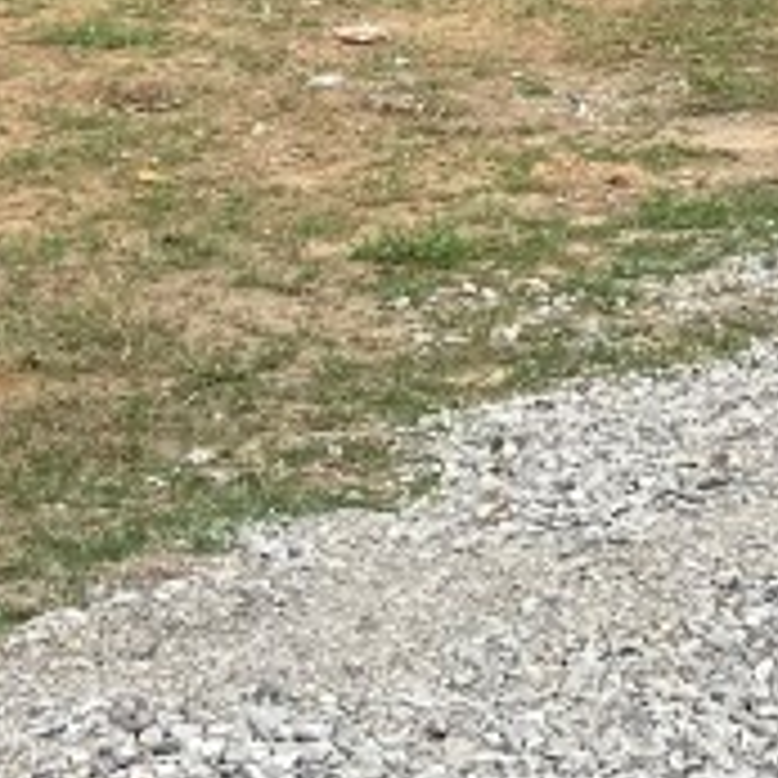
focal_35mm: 136
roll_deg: +1.2
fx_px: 3458
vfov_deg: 12.1
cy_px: -486
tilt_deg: -5.9
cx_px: 872
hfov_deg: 12.6
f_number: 1.8
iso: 32
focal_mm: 4.25
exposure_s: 1/1484
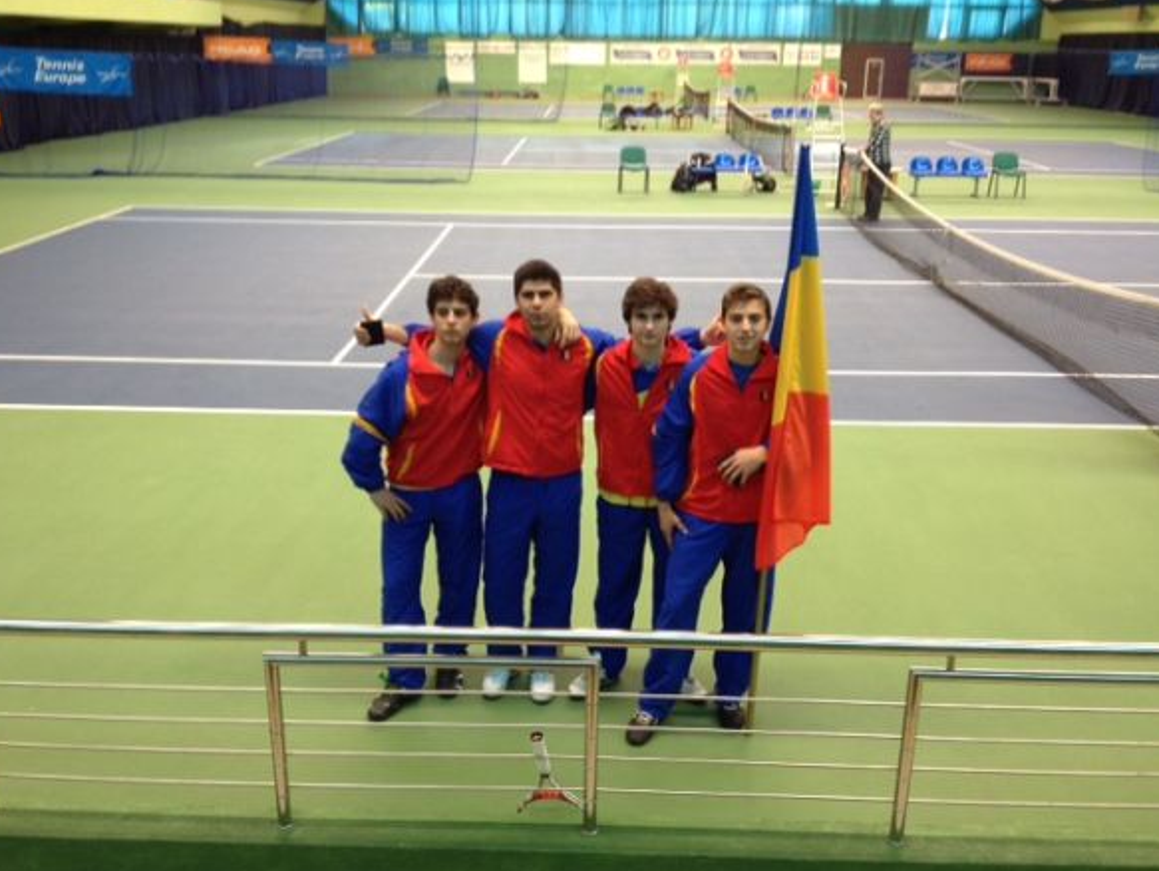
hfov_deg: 51.3
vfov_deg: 39.7
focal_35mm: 36
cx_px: 573
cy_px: 437
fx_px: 1206
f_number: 2.4
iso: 100
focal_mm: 4.28
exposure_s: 1/20
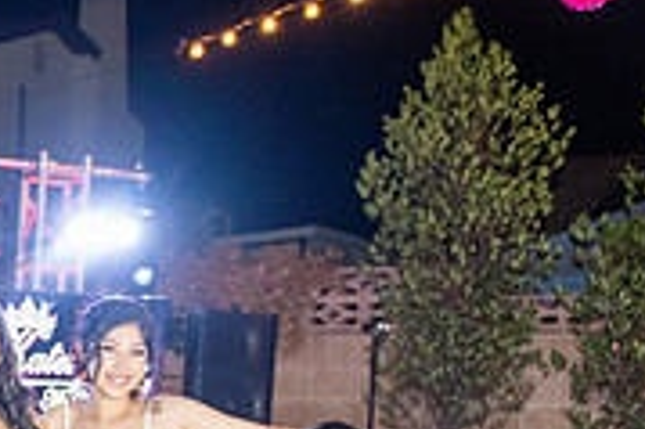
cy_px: 550
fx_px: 1396
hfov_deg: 23.4
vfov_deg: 16.5
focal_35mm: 78
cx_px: -166
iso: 1600
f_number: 3.2
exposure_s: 1/100
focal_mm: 24
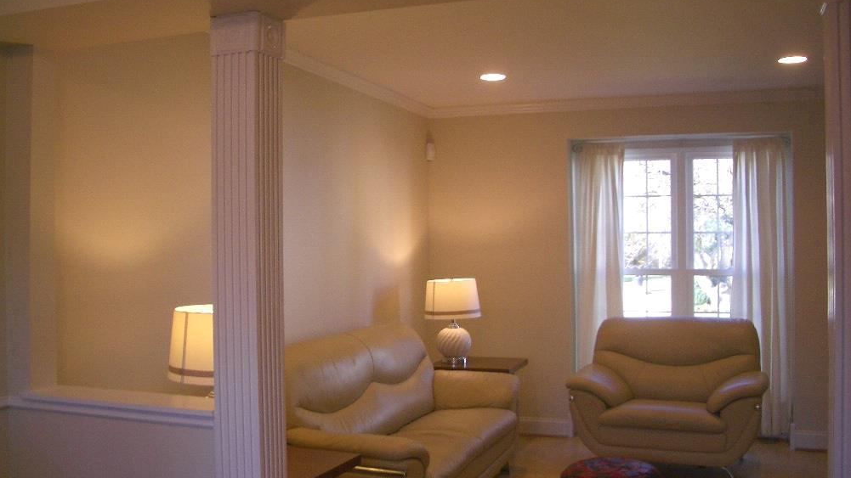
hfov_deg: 51.6
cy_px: 247
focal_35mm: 39
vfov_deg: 30.4
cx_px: 421
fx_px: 880
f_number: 2.6
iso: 100
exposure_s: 1/60
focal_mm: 5.8
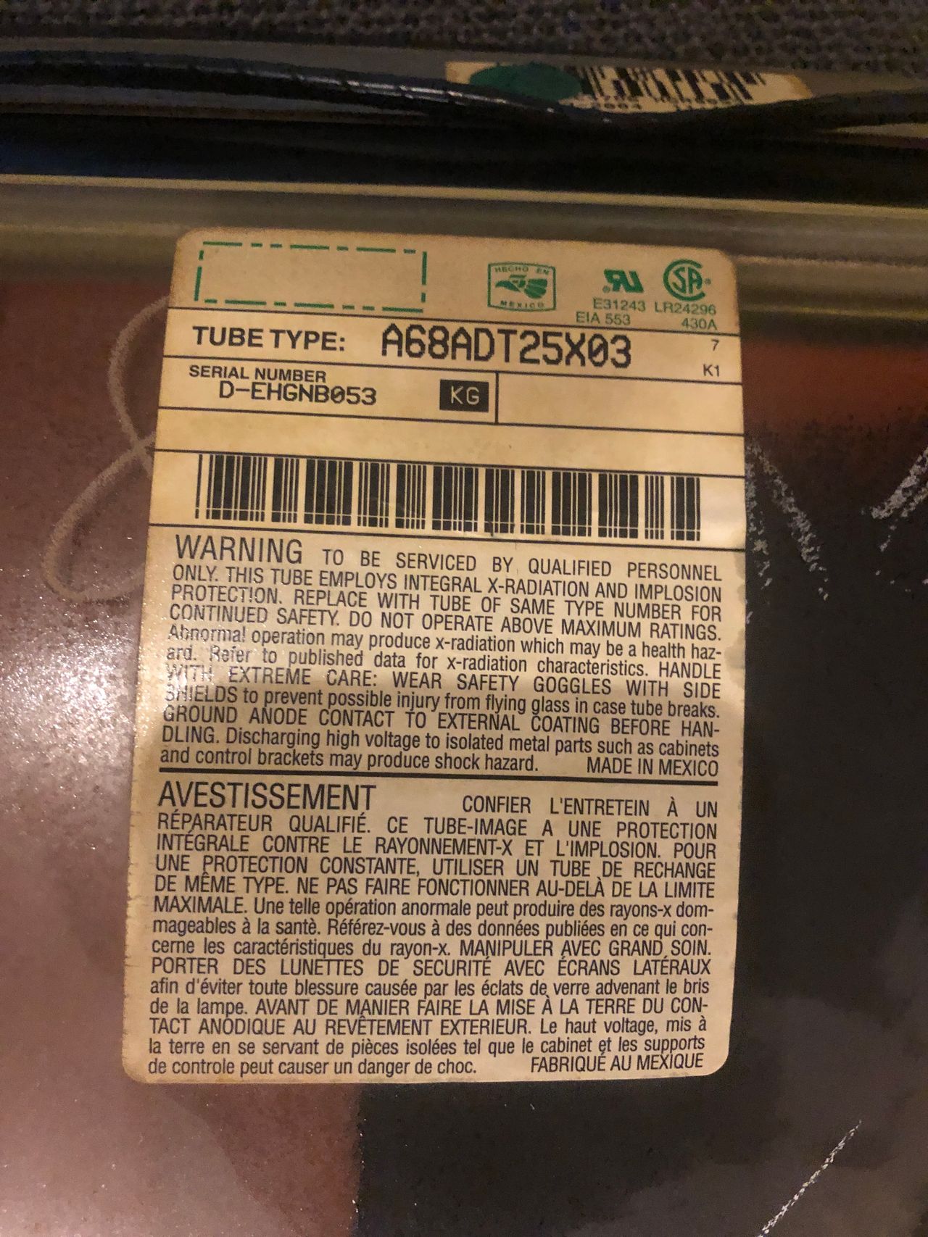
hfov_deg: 49.7
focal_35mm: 28
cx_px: 464
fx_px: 1001
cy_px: 618
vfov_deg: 63.4
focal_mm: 4
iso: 125
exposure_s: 1/4
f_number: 1.8
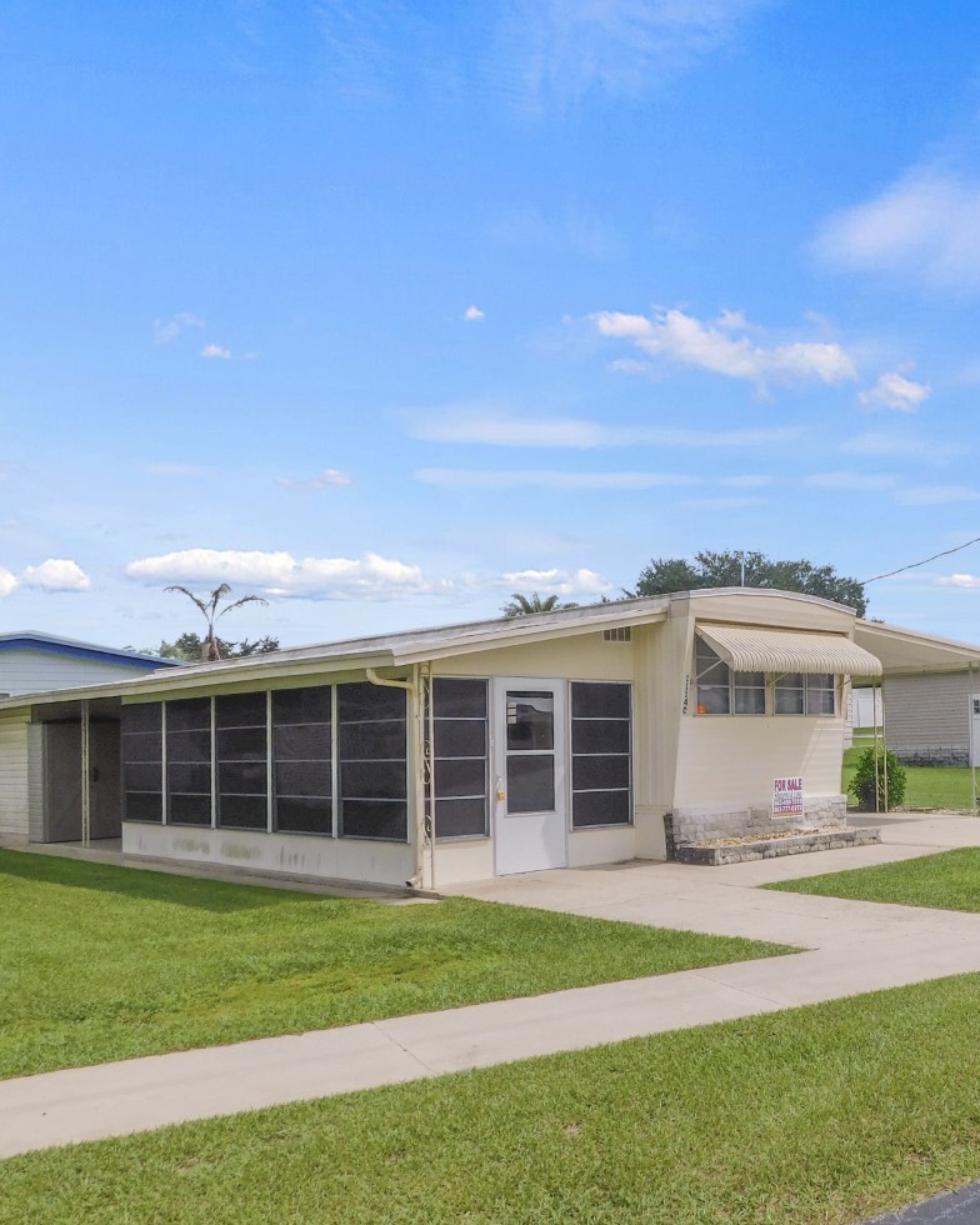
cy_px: 646
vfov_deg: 54.2
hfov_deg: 42.6
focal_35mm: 33
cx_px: 780
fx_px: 1196
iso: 125
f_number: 6
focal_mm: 4
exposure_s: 1/640
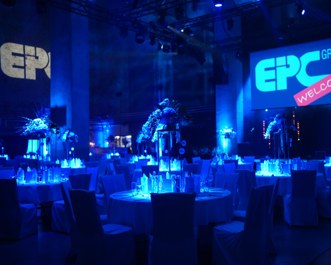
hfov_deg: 45.5
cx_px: 200
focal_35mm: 40
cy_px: 133
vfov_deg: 37.3
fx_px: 392
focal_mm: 35
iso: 1600
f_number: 1.6
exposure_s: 1/500
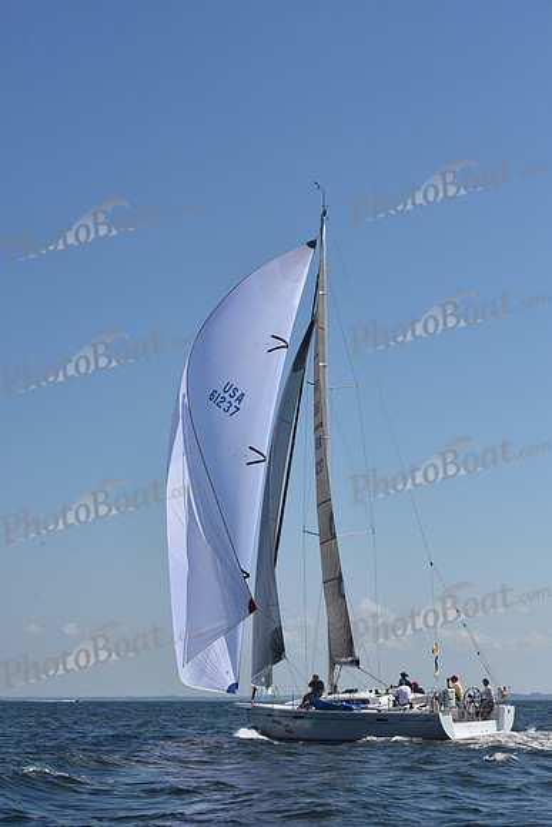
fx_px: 1609
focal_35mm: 70
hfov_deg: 19.5
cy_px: 414
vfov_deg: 28.8
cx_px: 276
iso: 320
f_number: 11
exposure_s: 1/1250
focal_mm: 70
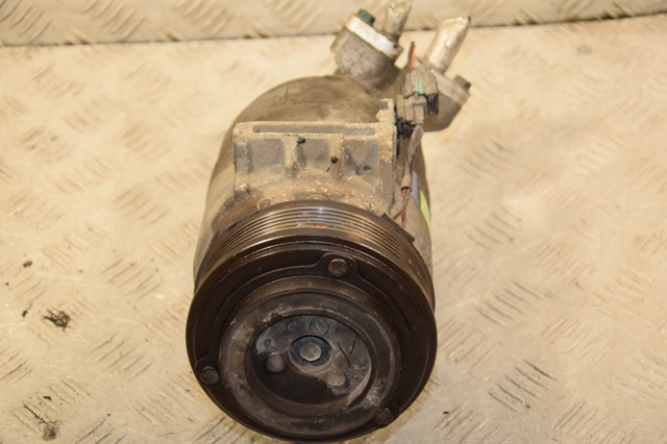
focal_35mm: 78
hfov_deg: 26.0
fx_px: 1444
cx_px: 334
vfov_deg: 17.5
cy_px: 222
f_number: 5
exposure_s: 1/160
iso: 800
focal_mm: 52
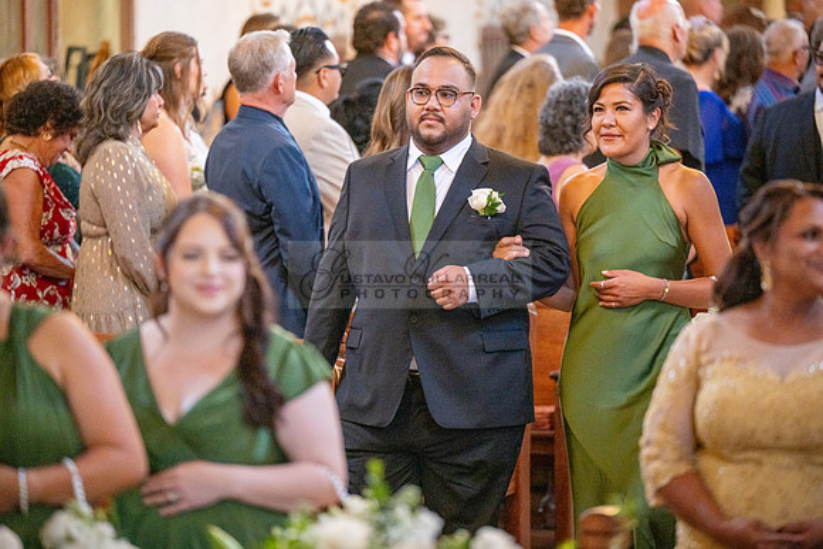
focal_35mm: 200
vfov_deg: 6.9
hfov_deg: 10.3
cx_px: 412
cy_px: 274
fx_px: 4573
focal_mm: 200
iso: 1250
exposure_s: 1/320
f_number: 3.2
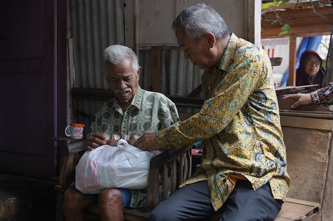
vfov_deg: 26.4
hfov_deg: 38.9
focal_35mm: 51
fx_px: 471
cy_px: 110
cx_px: 166
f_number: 2.8
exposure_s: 1/80
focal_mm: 34.4
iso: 100
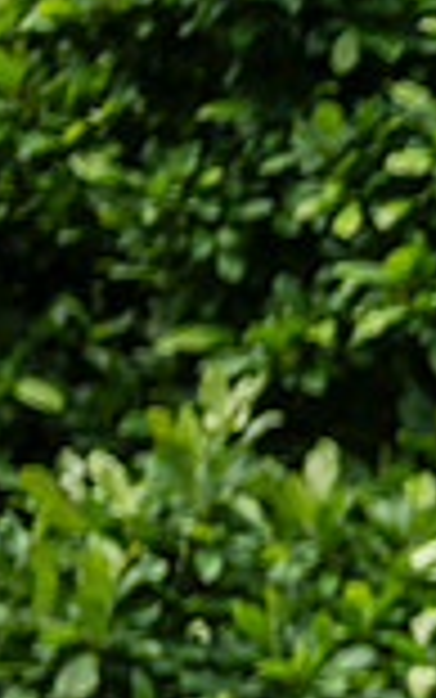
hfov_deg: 5.3
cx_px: 1281
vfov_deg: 8.9
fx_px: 4483
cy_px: 543
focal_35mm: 236
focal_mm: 62
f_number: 2.8
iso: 100
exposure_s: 1/500
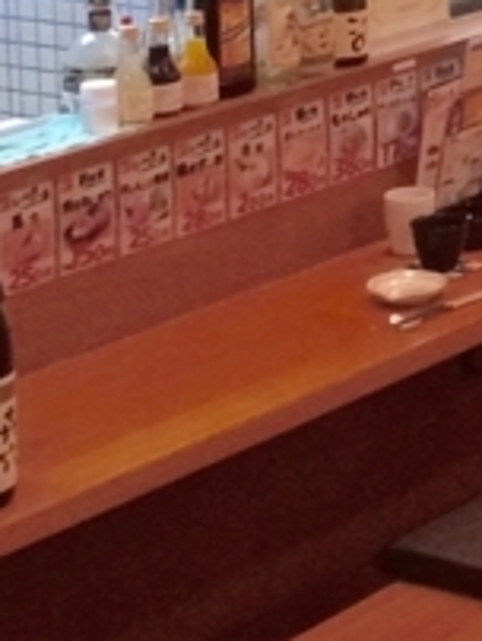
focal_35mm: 147
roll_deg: +0.4
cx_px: 1154
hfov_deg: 9.1
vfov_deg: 12.9
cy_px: -219
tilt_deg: -6.3
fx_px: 2723
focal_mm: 4.15
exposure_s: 1/30
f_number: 2.2
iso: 200
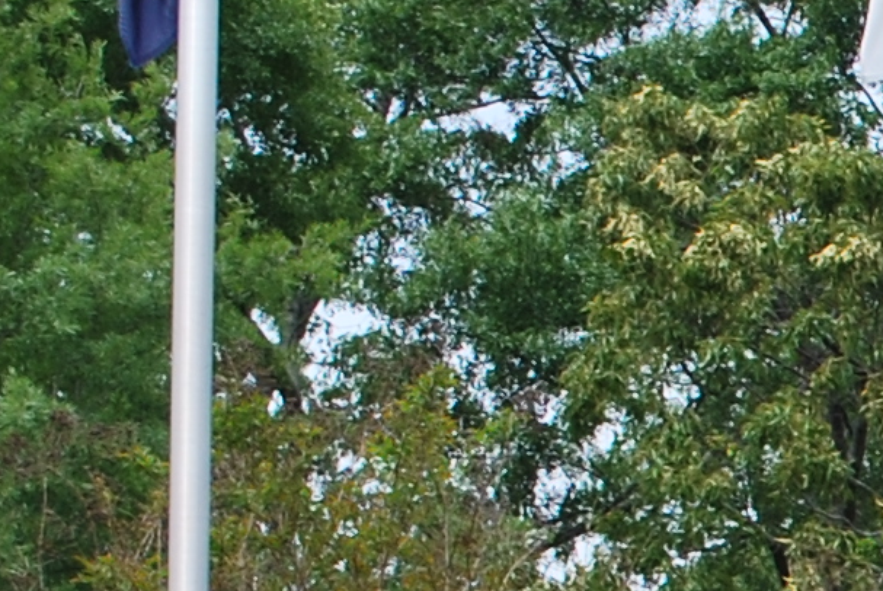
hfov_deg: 7.0
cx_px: 2482
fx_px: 6580
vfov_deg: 5.0
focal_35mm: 268
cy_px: 1261
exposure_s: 1/200
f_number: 7.1
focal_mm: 28
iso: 100
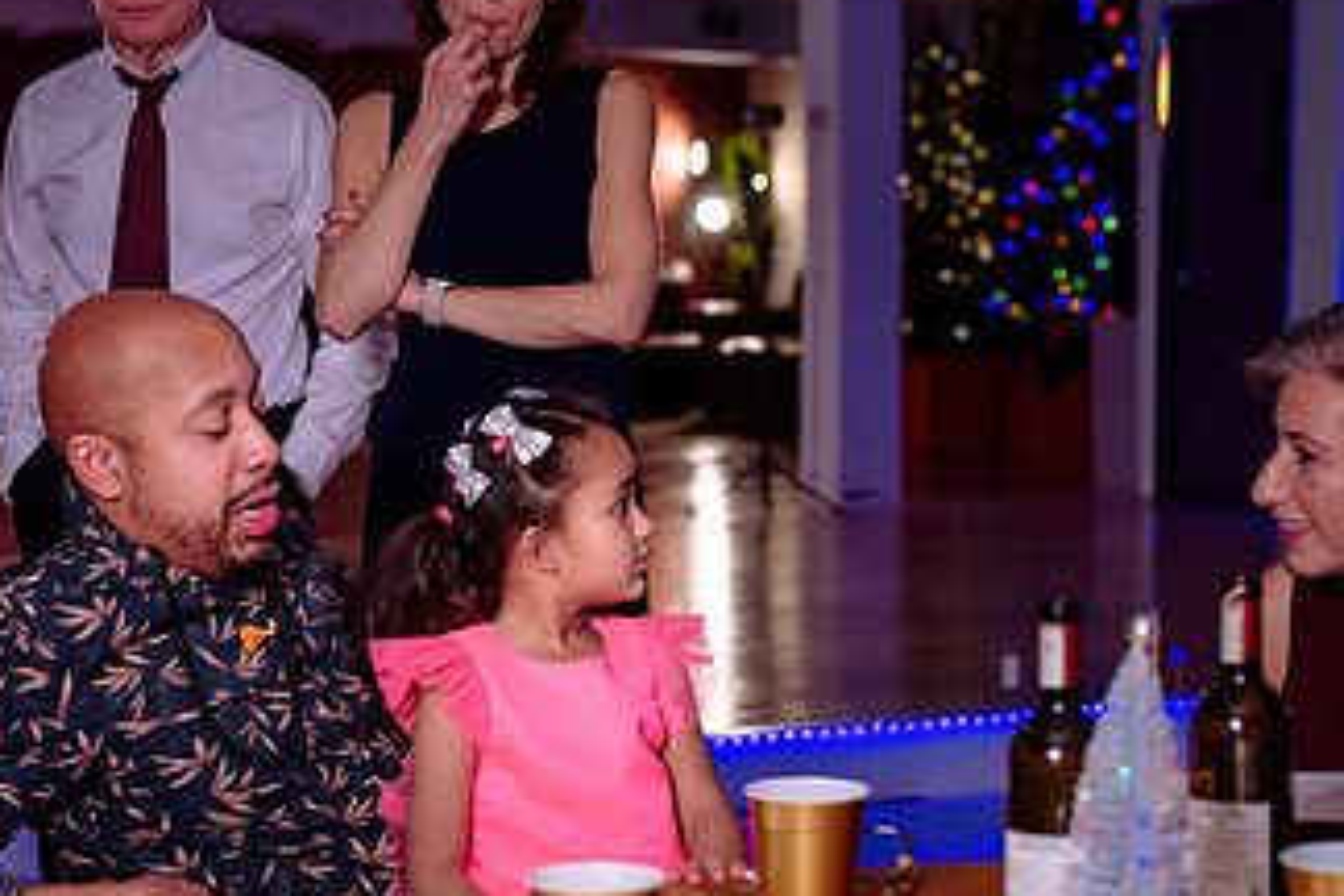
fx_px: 3546
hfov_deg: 21.3
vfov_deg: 14.3
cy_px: 707
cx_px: 390
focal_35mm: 95
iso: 500
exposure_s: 1/160
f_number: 2.8
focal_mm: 53
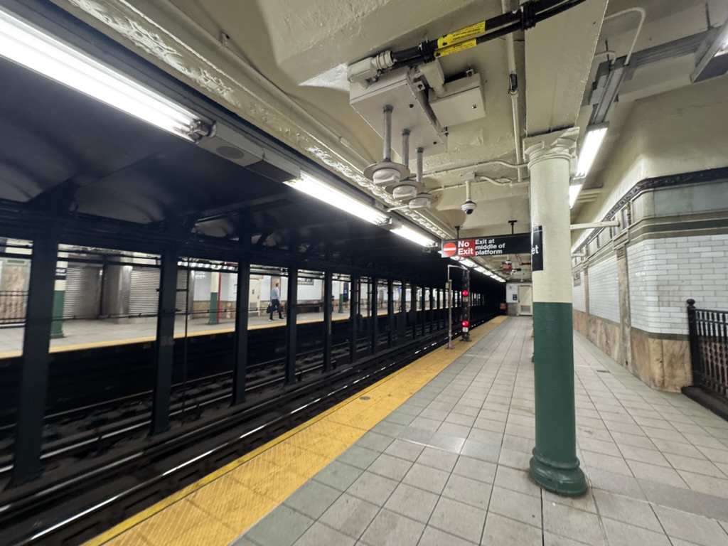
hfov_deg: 102.1
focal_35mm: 14
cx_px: 364
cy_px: 273
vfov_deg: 85.7
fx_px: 294
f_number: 2.2
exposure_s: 1/60
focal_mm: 2.22
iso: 250
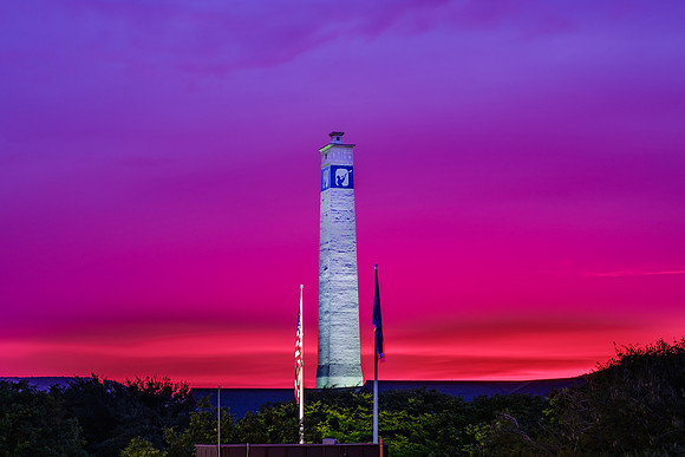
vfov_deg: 18.7
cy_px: 228
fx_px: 1389
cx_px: 342
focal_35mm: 73
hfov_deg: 27.7
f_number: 8
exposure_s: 26
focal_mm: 48.5
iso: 160
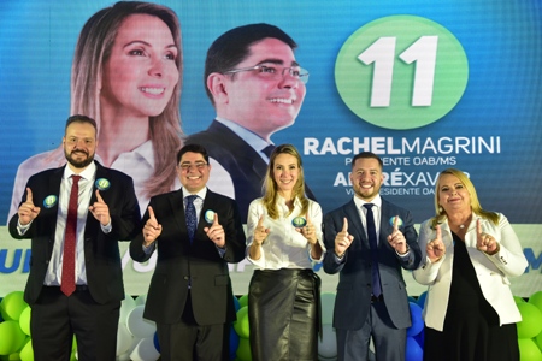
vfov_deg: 28.1
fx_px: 723
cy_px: 180
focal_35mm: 48
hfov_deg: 41.1
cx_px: 271
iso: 1600
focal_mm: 48
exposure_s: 1/100
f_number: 5.6
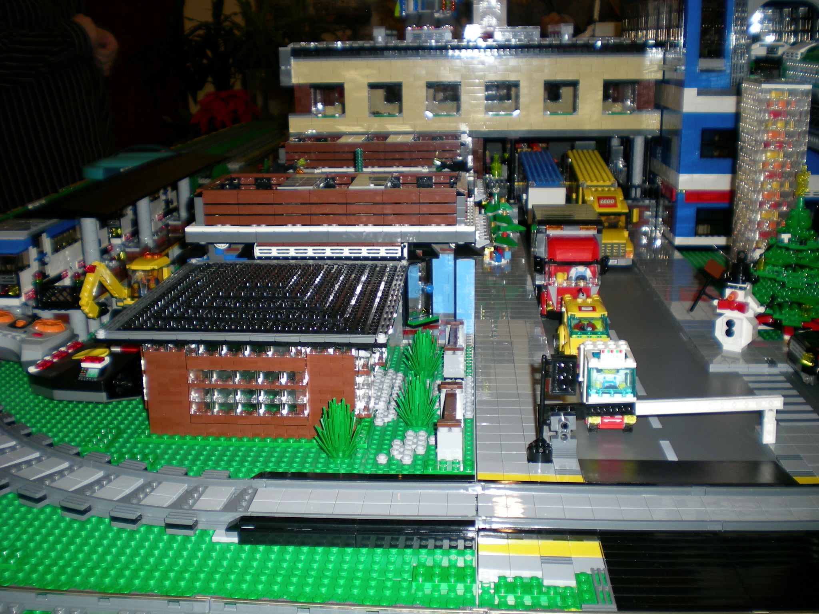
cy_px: 307
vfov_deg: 37.7
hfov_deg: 49.0
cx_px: 410
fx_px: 899
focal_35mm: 38
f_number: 3.1
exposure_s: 1/60
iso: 50
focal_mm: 6.3
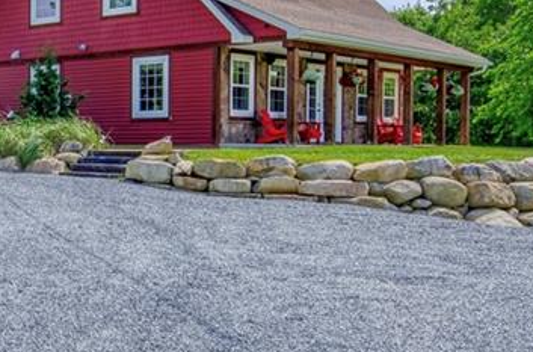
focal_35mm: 61
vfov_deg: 22.1
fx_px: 900
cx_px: -27
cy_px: 171
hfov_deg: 30.2
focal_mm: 14
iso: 100
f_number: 10
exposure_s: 1/250
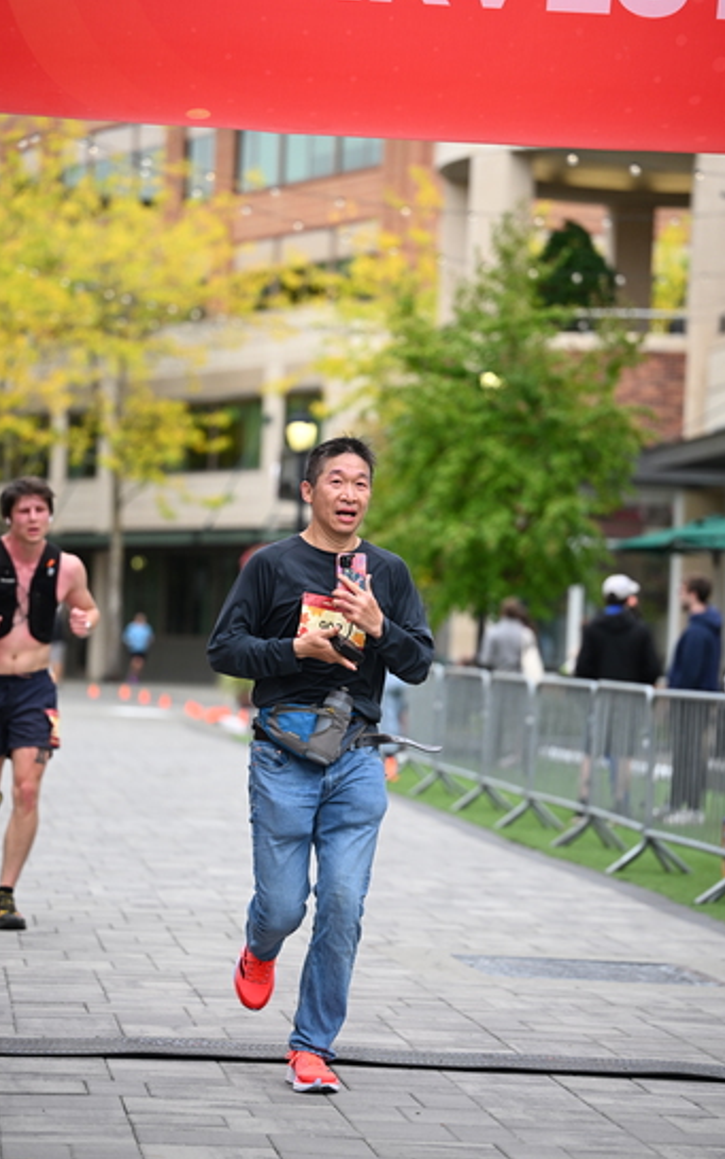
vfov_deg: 19.3
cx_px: 354
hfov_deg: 12.1
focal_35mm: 108
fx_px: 3412
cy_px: 581
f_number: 2.8
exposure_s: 1/2000
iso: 640
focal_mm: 105
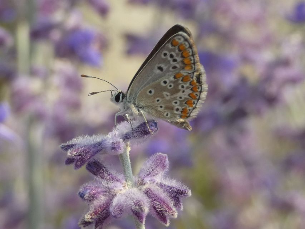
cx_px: 152
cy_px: 114
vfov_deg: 11.2
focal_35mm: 132
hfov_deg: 14.9
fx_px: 1163
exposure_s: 1/125
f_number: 5.2
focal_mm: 23.7
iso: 80
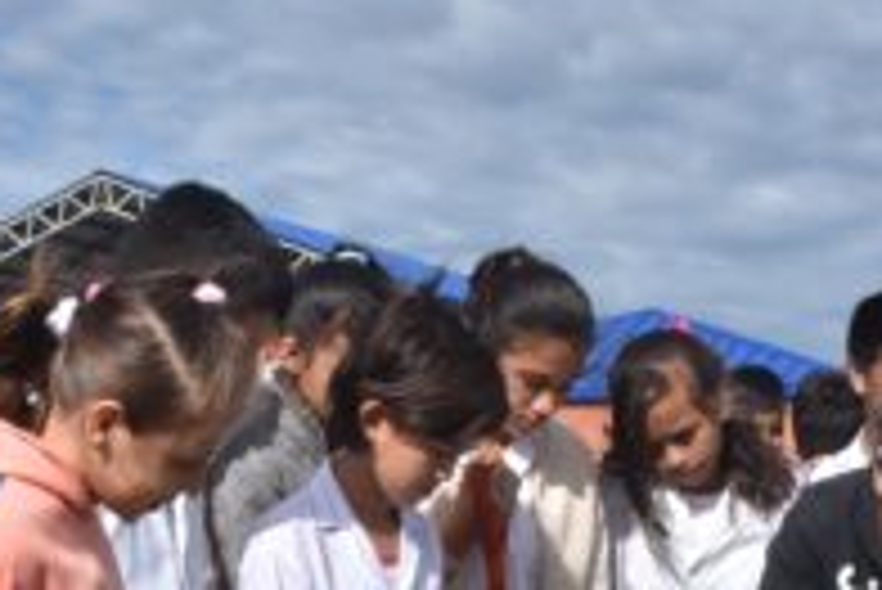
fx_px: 2158
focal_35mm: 88
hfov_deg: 23.0
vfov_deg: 14.7
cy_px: 831
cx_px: 315
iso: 500
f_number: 16
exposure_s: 1/800
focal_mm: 18
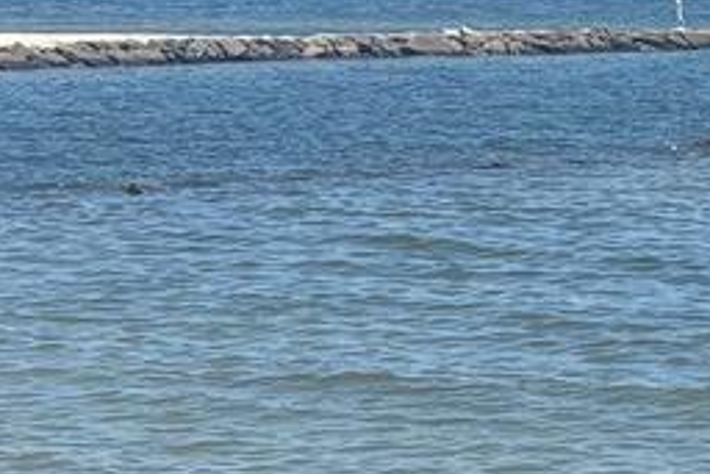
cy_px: 615
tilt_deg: -9.5
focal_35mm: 216
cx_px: 1631
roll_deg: -0.3
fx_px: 4262
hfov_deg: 8.7
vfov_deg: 6.3
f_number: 1.6
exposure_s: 1/3788
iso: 50
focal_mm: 5.96
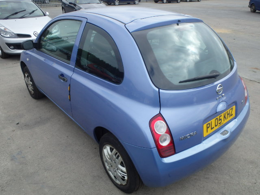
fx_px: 210
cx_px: 130
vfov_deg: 49.7
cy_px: 98
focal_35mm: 28
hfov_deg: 63.4
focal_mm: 5
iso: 125
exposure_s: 1/500
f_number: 3.9
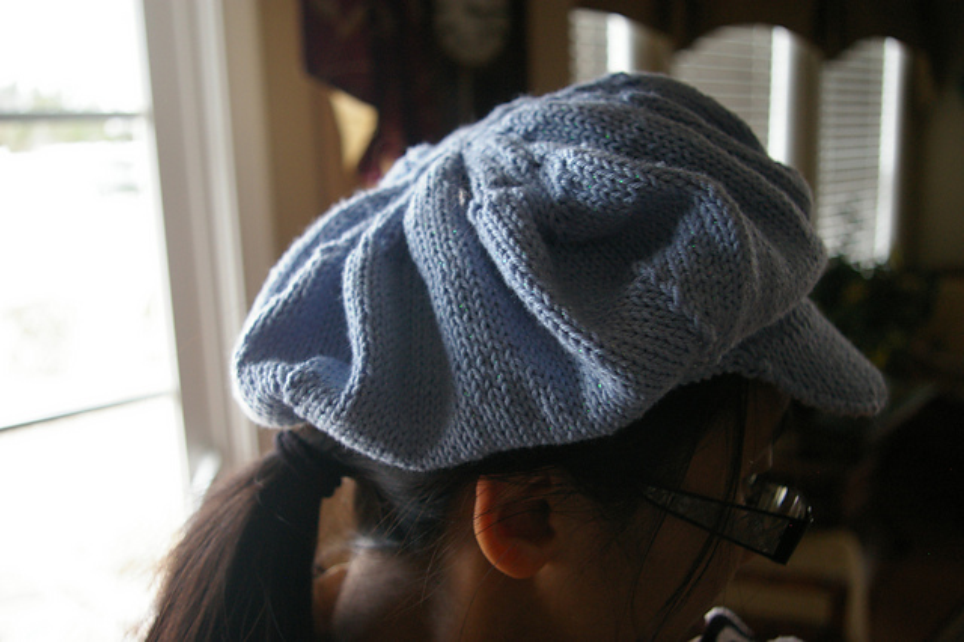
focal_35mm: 36
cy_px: 321
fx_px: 963
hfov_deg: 53.2
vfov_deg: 36.8
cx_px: 482
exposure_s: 1/10
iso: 800
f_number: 4
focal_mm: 24
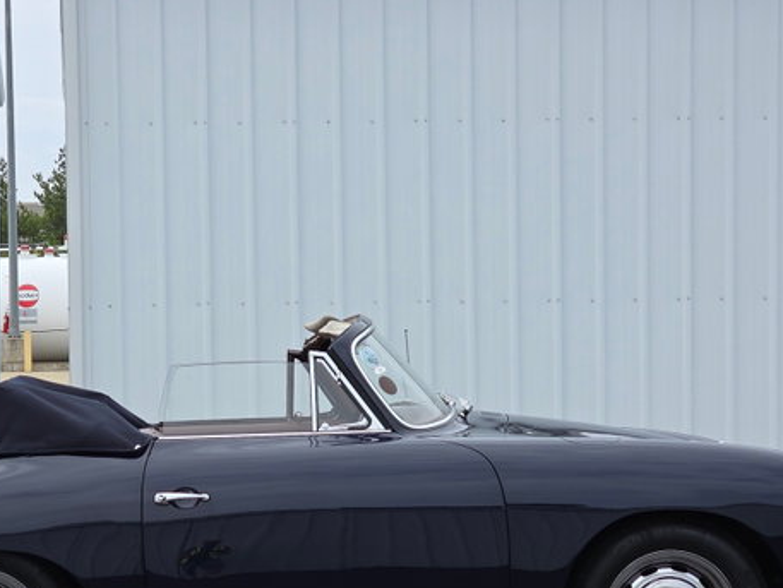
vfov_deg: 12.7
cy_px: 490
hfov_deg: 16.9
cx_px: 276
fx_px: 2625
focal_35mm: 116
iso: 50
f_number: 2.4
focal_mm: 7.9
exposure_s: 1/2000
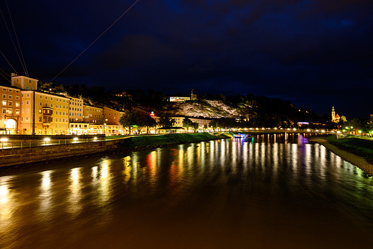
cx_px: 186
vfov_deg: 64.6
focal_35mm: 19
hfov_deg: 86.9
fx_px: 197
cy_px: 124
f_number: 8
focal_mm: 19
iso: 560
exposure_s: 5
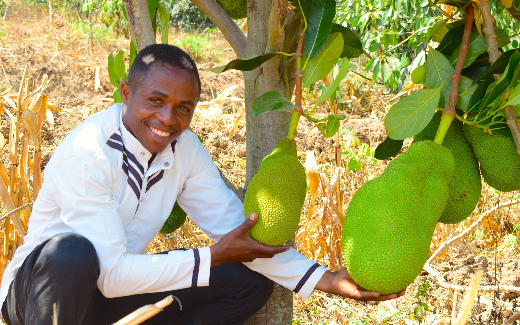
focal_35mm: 74
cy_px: 162
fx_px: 1049
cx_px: 261
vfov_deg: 17.6
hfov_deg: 27.8
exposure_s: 1/100
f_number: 8
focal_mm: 48
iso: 200
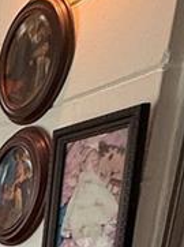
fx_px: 661
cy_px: 456
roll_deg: +1.7
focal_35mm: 93
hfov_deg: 10.6
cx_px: -380
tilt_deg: -15.5
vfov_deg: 17.0
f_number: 2.2
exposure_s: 1/99
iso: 160
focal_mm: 2.22
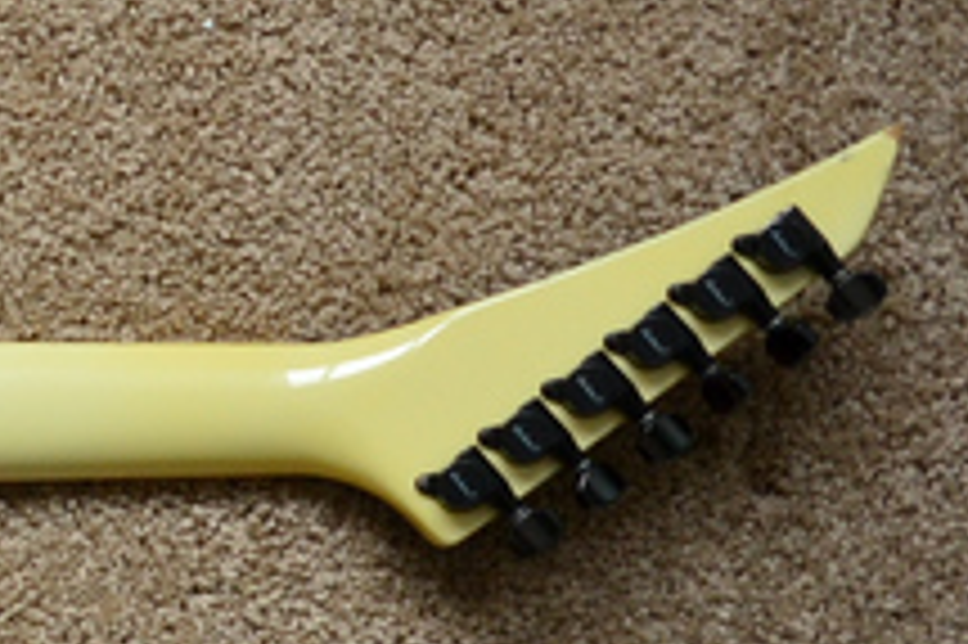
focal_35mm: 104
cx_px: -594
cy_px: 423
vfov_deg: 13.1
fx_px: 2794
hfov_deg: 17.2
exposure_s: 1/30
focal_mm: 18.5
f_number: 2.8
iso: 500
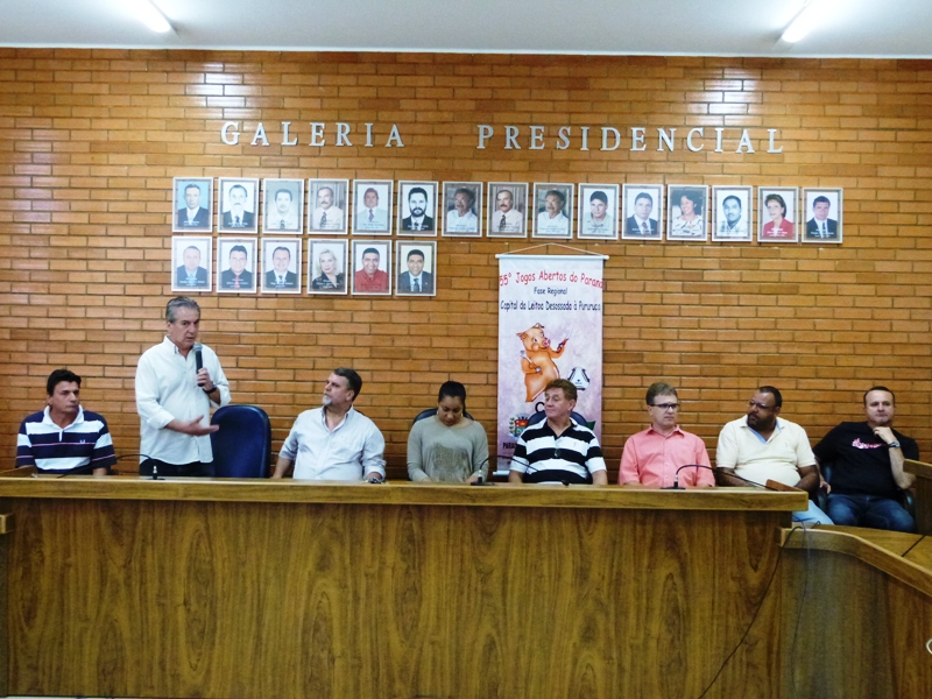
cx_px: 466
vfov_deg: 37.7
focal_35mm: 38
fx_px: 1023
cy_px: 350
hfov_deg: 49.0
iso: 800
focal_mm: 6.7
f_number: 3.1
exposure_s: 1/30
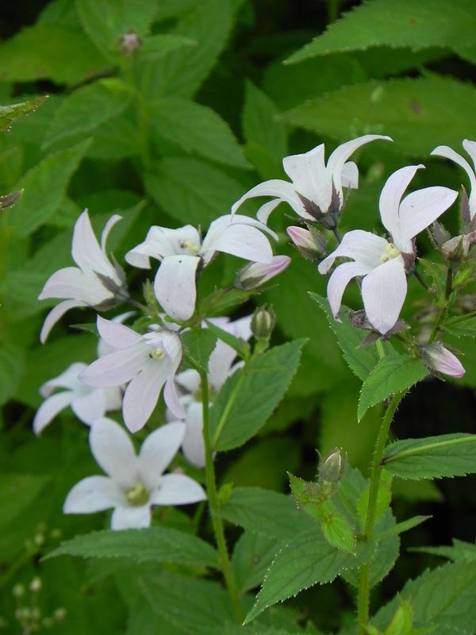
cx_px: 238
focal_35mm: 291
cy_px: 318
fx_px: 5335
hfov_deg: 5.1
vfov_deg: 6.8
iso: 160
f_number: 5
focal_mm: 51.8
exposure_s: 1/60
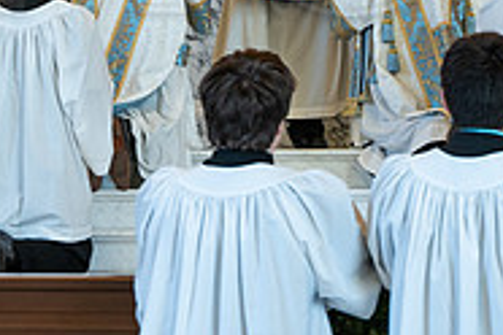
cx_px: 330
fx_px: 1998
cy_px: -45
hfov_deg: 14.3
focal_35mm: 143
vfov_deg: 9.5
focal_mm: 38
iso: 250
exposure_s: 1/15
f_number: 3.2
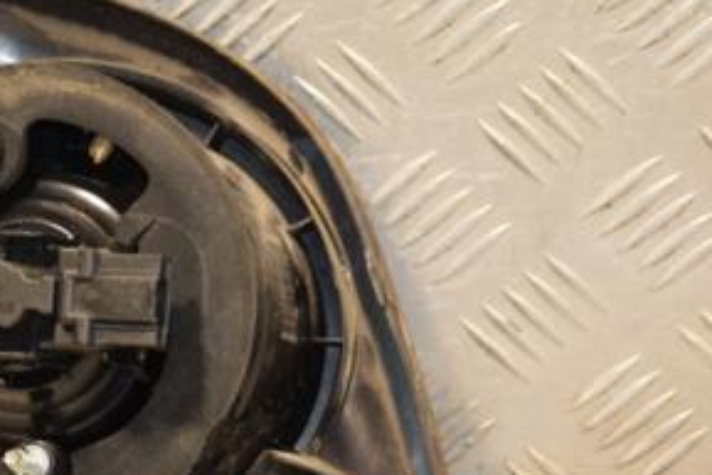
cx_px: 131
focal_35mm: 218
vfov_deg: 6.3
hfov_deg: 9.4
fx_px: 4314
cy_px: 214
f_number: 5.3
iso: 800
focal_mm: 70
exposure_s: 1/125
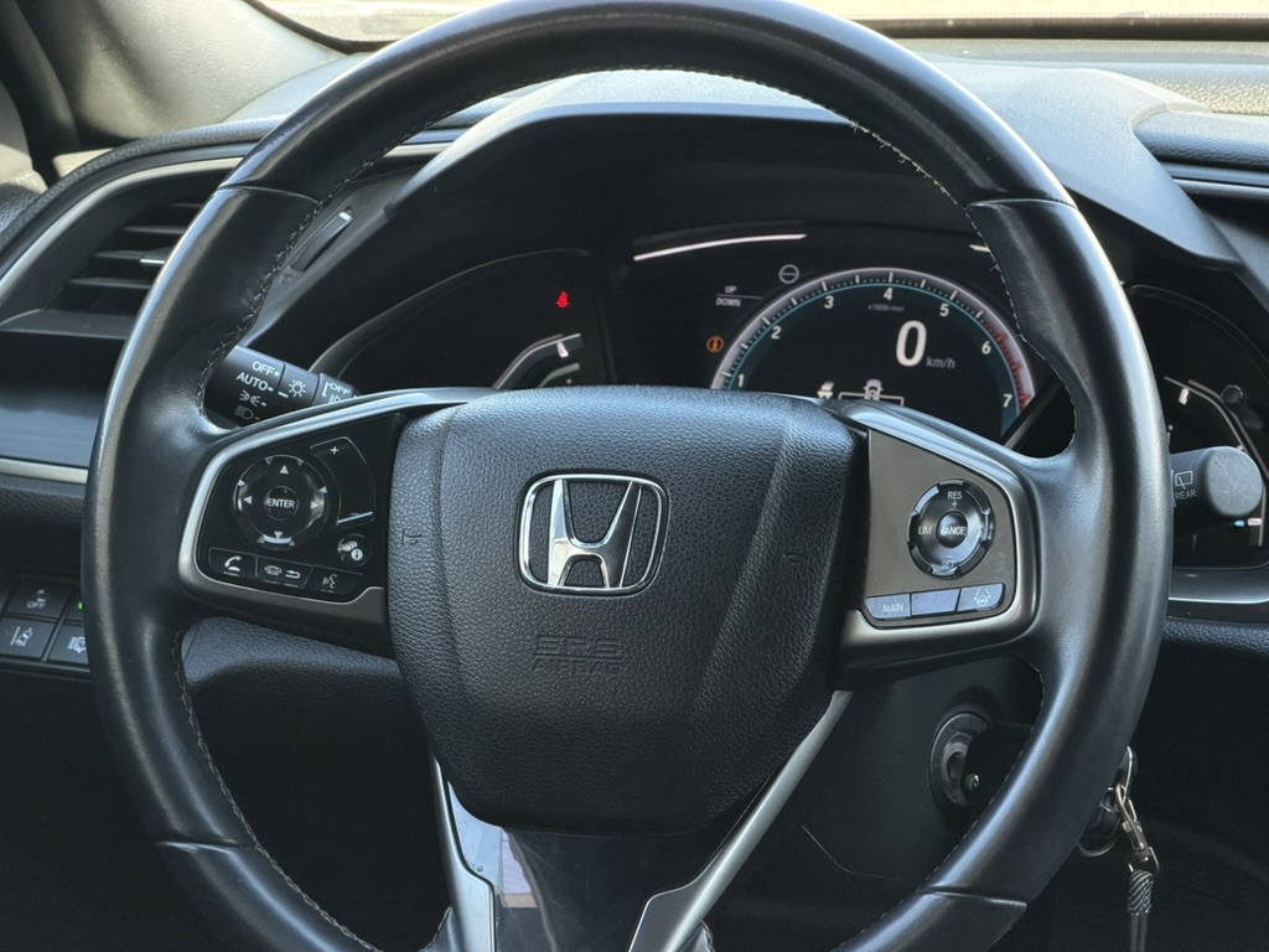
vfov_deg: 14.8
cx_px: 634
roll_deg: +0.2
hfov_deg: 19.6
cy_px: 476
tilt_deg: -14.7
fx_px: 3666
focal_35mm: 100
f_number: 2.8
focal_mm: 16.89
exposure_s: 1/121
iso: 250
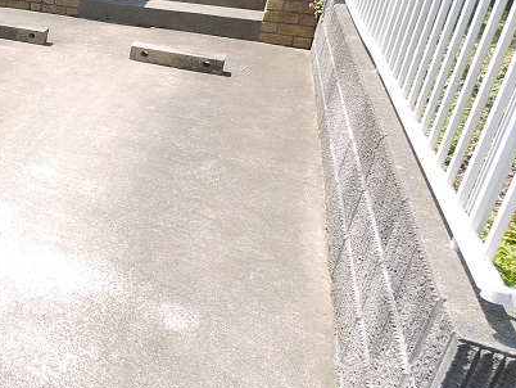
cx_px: -169
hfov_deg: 33.4
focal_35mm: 39
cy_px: 81
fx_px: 582
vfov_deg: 35.7
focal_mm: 7
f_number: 6.3
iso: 160
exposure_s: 1/200
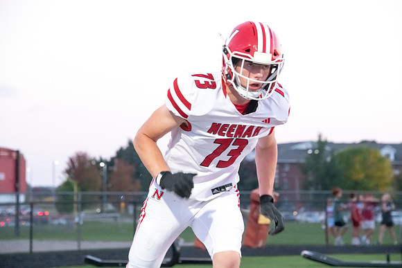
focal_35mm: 160
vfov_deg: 8.6
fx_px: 1787
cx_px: 201
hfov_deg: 12.8
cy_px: 134
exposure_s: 1/320
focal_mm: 160
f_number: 7.1
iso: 10000
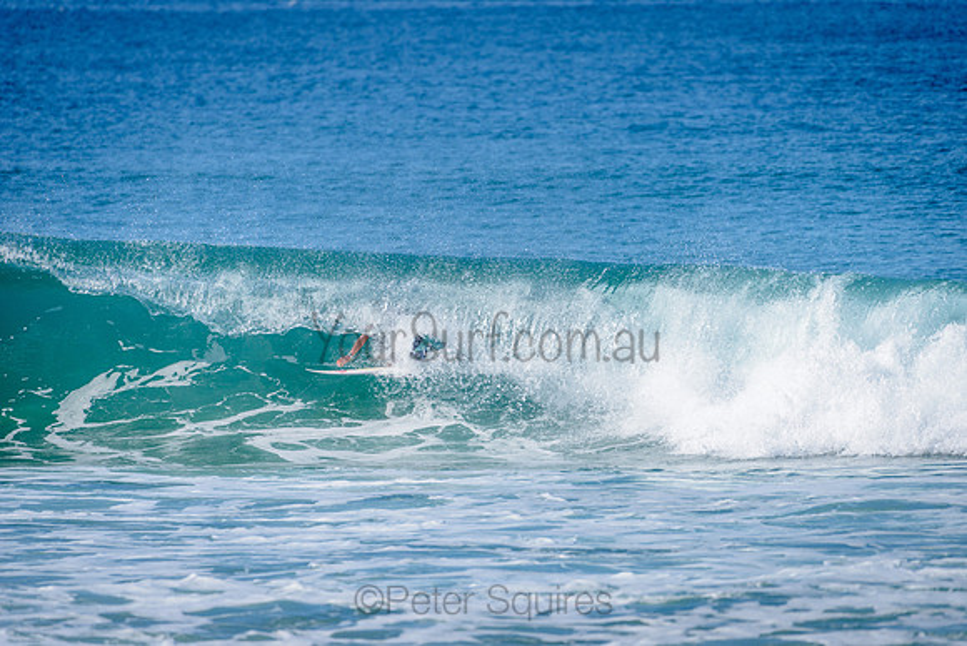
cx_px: 484
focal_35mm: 505
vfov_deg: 2.7
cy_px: 323
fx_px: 13572
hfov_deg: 4.1
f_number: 5.6
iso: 140
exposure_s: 1/2000
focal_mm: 500
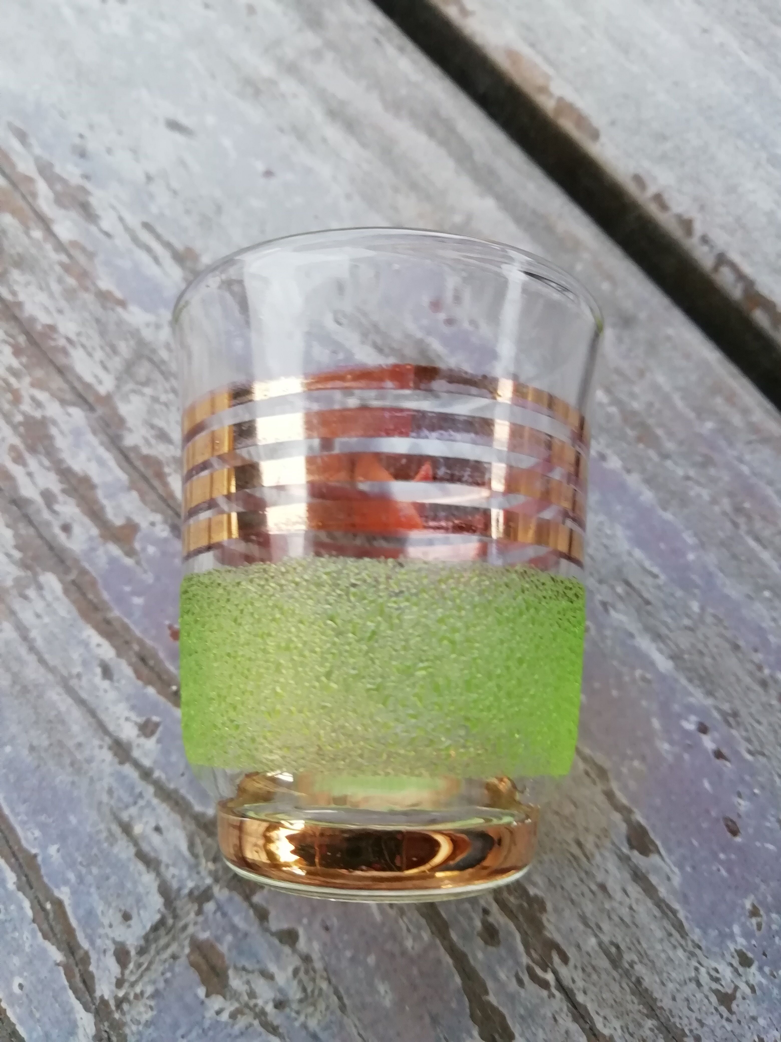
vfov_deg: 67.3
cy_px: 521
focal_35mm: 26
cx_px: 390
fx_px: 782
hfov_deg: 53.1
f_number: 2.2
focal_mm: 3.21
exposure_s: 1/33.3
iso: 125
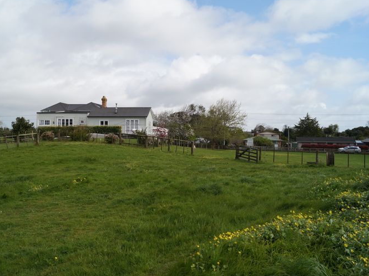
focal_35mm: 30
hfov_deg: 59.7
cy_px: 139
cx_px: 158
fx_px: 320
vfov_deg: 46.8
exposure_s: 1/320
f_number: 8
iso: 100
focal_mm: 18
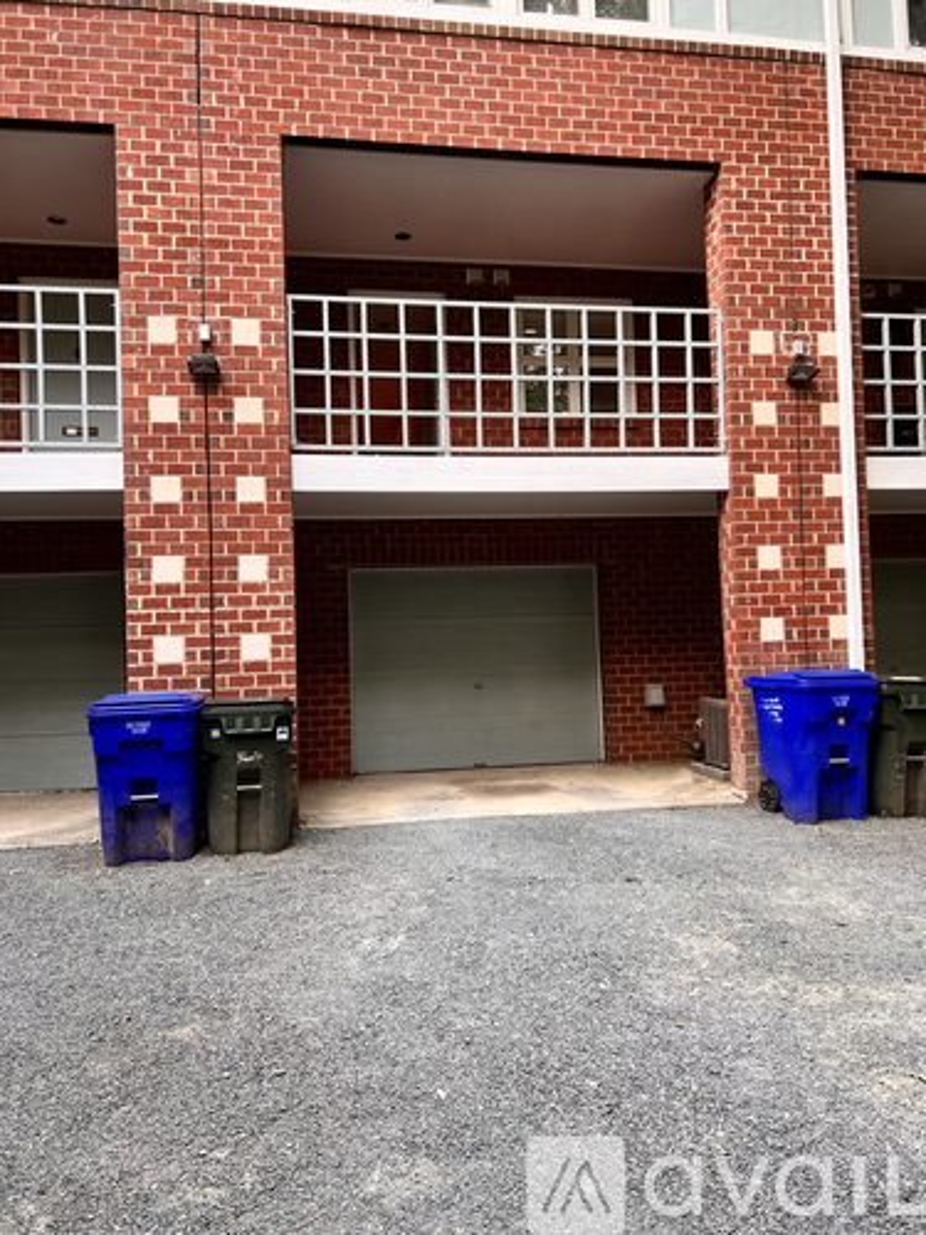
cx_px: 463
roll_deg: +3.2
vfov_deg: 67.3
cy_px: 618
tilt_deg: +4.0
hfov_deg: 53.1
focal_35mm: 26
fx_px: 927
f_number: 1.5
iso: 64
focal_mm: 5.7
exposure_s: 1/121
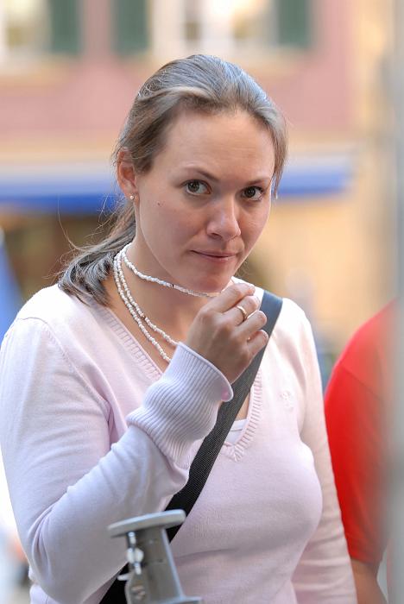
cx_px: 202
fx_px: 2772
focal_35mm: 165
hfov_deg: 8.3
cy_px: 302
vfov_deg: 12.4
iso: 400
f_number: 2.8
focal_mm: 110
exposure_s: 1/320
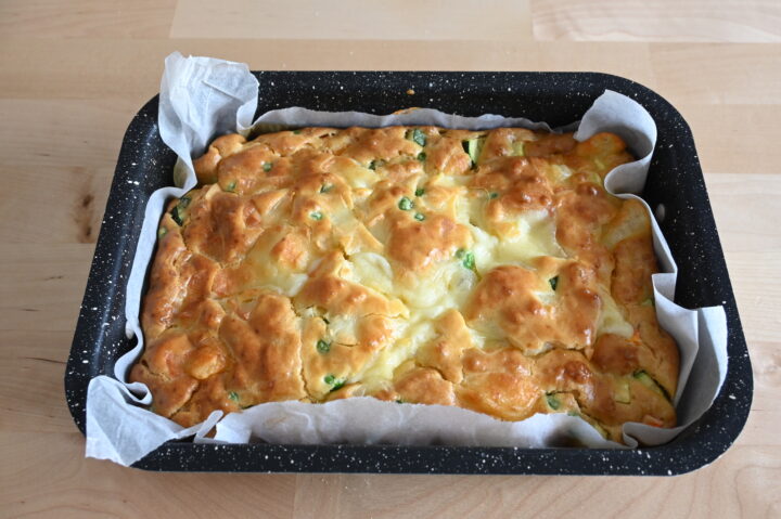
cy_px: 260
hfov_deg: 60.3
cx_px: 390
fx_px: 672
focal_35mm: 31
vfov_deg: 42.3
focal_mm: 21
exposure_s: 1/50
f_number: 5.6
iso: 640
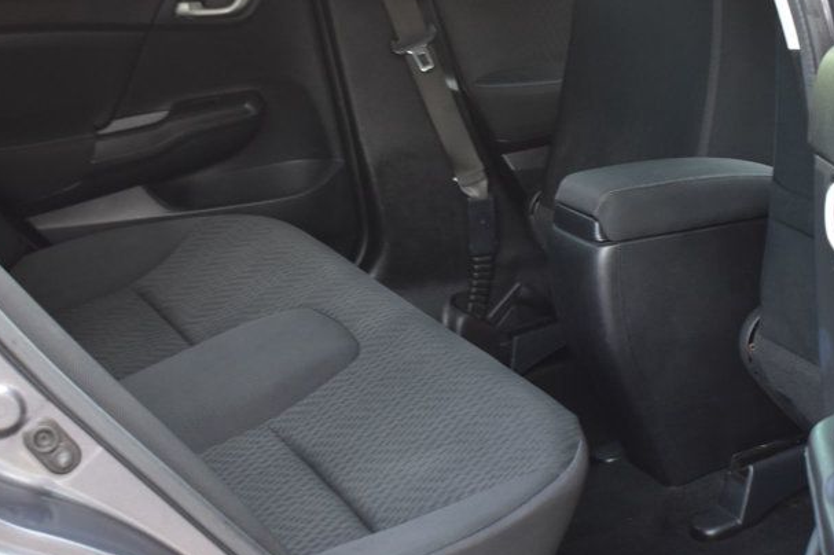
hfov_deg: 24.9
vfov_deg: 16.8
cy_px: 315
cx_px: 555
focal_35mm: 81
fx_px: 1875
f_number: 6.3
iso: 400
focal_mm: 32
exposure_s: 1/15
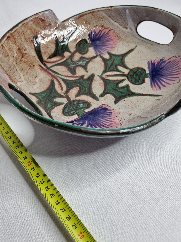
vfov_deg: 67.3
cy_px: 121
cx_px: 90
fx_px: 181
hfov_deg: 53.1
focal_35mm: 26
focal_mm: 5.4
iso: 64
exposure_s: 1/100
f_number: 1.8
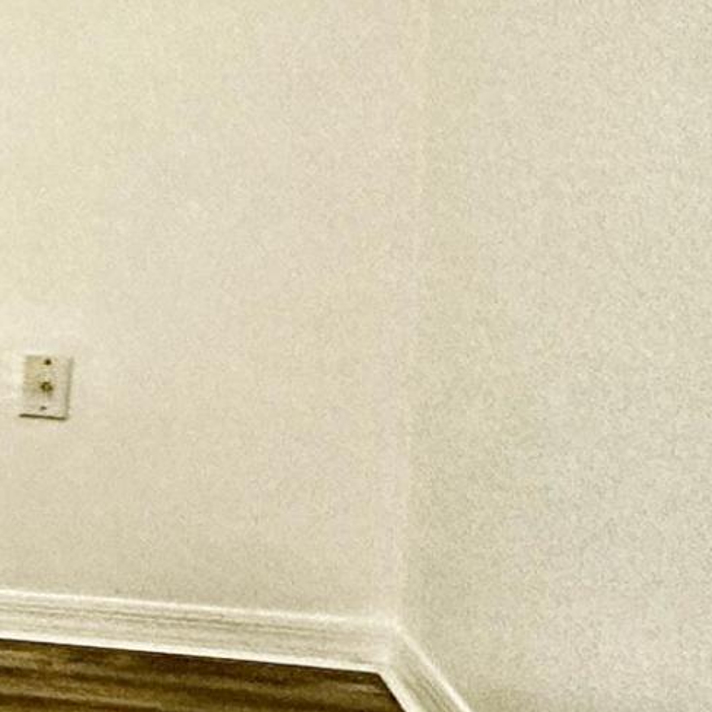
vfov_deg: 23.7
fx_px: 1699
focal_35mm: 73
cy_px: 374
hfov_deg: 13.9
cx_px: -1109
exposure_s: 1/120
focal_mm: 2.22
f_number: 2.2
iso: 200
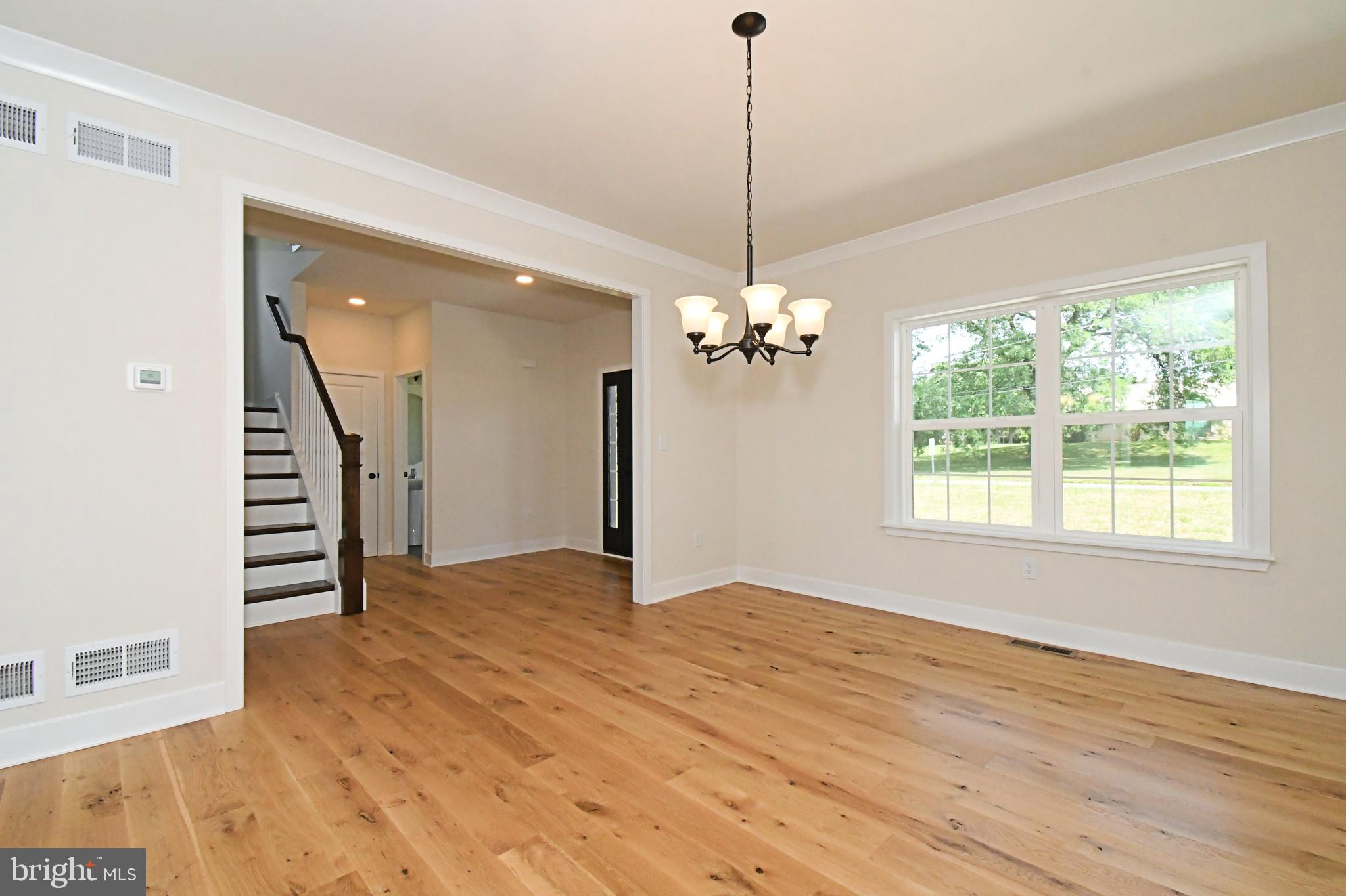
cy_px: 448
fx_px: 561
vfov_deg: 77.3
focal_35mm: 15
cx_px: 673
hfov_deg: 100.4
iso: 3200
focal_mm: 10
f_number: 13
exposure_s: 1/250
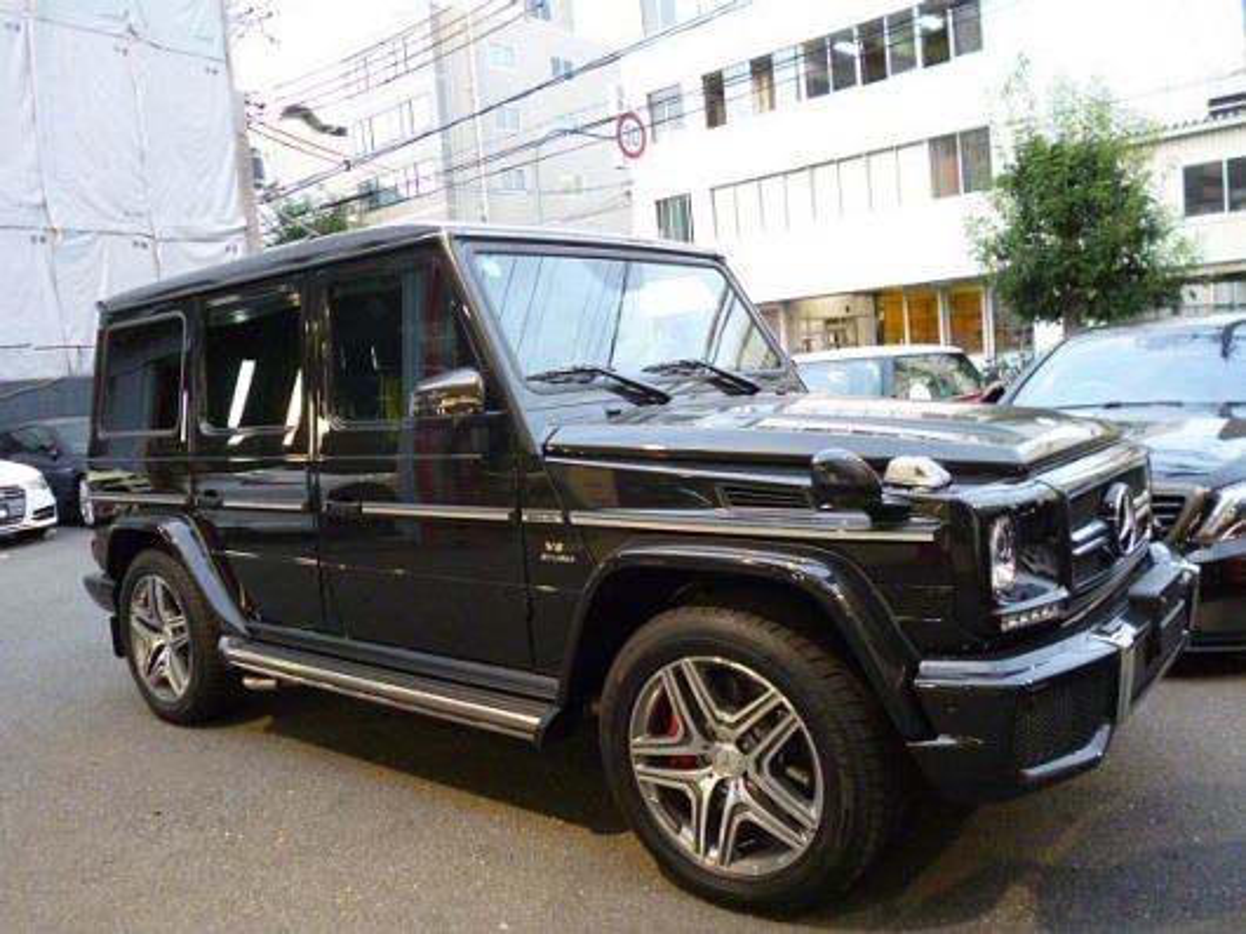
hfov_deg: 63.5
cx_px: 623
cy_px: 467
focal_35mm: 28
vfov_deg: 49.7
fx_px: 1007
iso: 400
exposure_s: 1/25
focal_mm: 5
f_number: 2.7
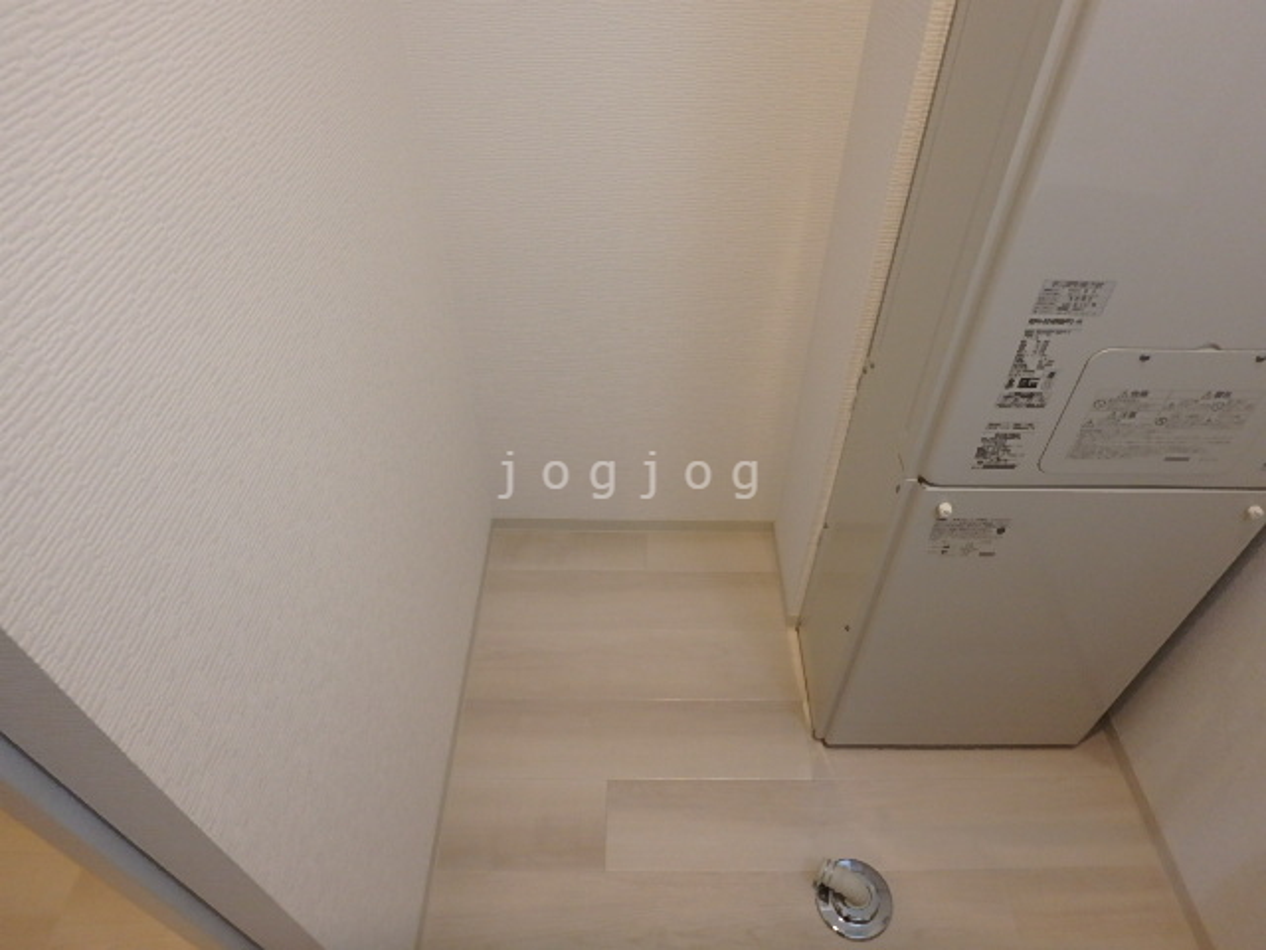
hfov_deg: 79.0
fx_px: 768
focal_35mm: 21
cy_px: 475
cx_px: 633
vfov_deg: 63.4
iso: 320
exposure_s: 1/30
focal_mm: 3.7
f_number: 3.5
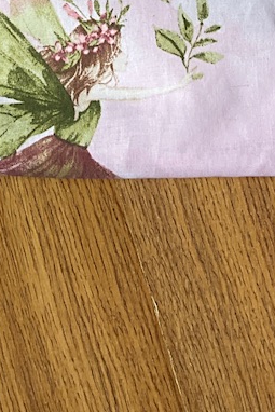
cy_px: -244
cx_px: -12
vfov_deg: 17.7
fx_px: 1156
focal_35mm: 101
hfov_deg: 13.3
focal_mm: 3
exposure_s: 1/122
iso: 16
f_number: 1.8
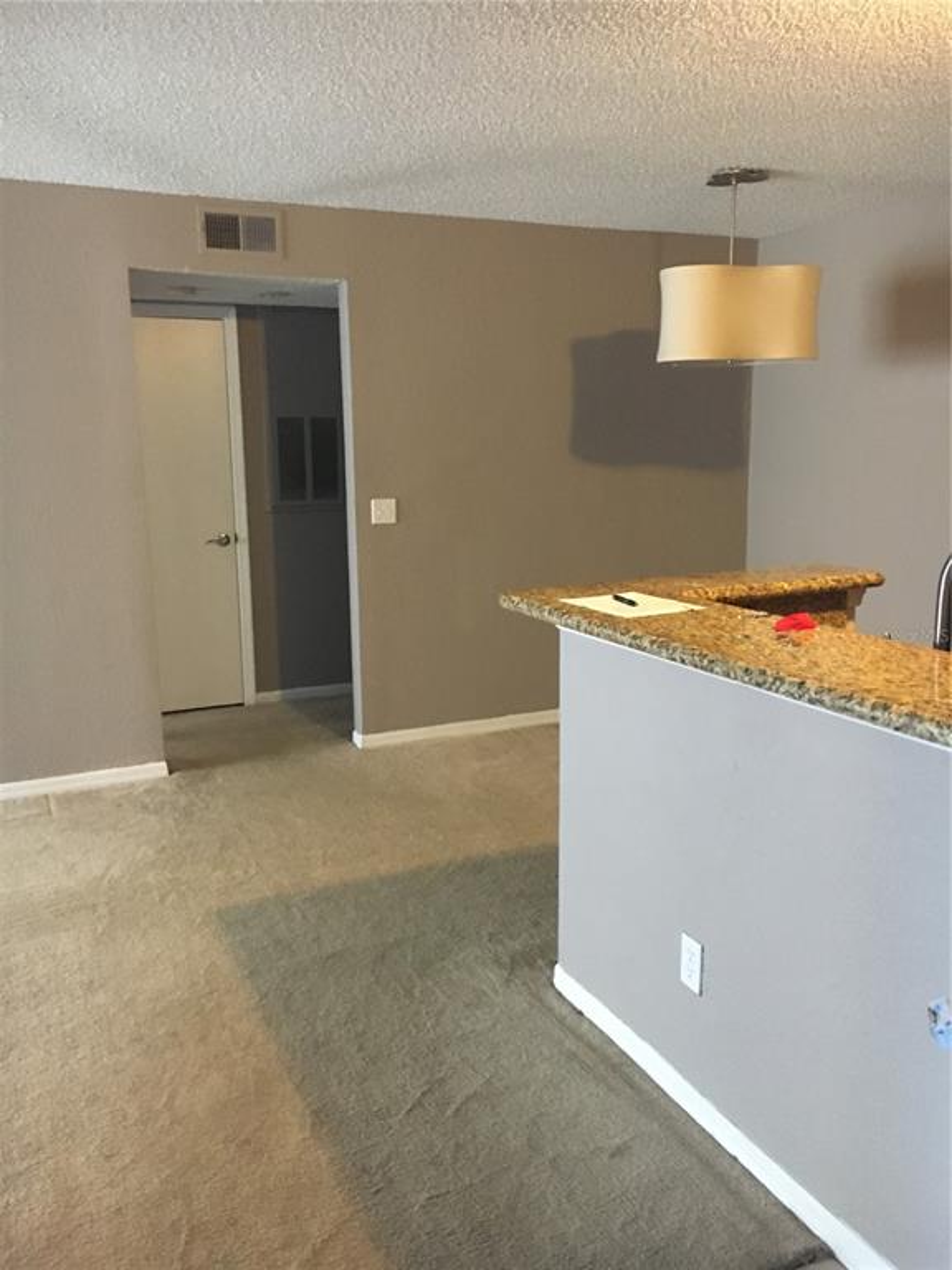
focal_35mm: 29
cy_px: 635
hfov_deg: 48.2
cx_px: 476
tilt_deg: -10.8
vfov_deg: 61.7
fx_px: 1063
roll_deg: +0.9
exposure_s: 1/15
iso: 250
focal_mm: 4.15
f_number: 2.2
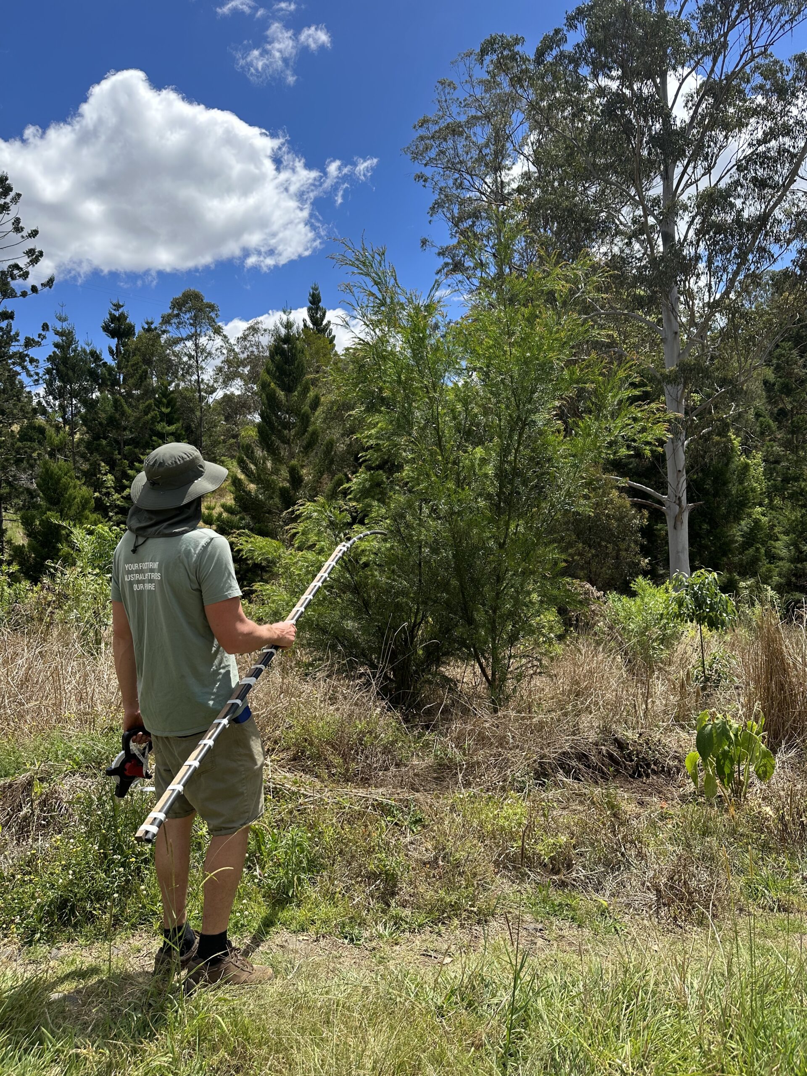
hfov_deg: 56.8
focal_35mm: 24
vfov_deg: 71.6
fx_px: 746
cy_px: 538
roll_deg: +1.5
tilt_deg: -1.2
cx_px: 404
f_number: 1.78
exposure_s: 1/3247
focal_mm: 6.86
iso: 80
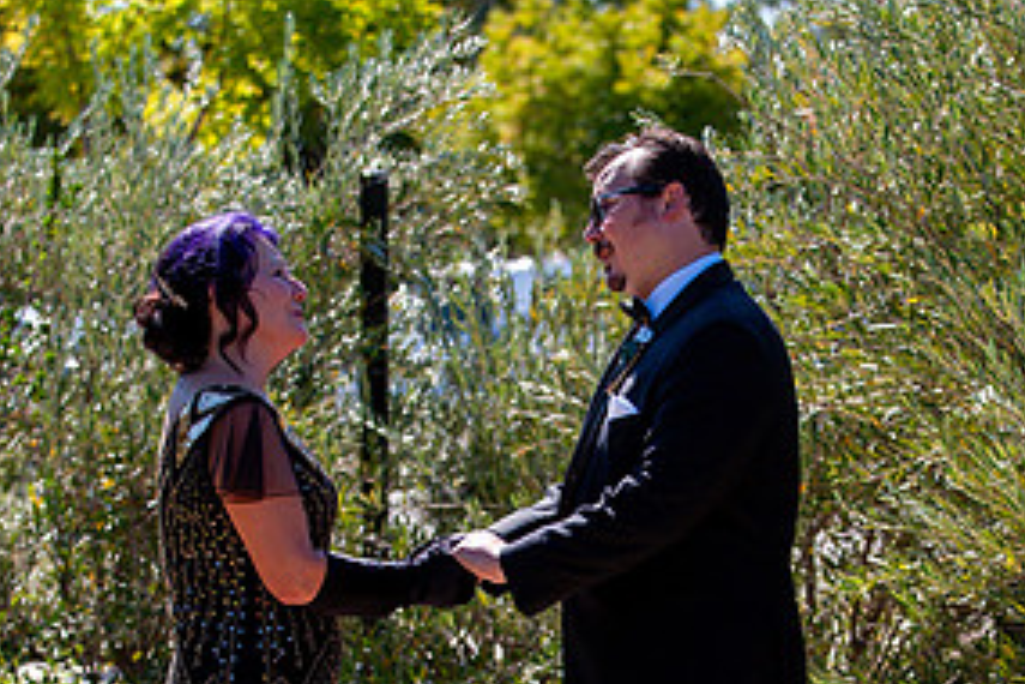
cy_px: 662
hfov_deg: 12.6
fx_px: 4641
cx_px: 615
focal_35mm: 163
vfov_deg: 8.4
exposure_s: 1/3200
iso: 500
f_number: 4
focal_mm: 80
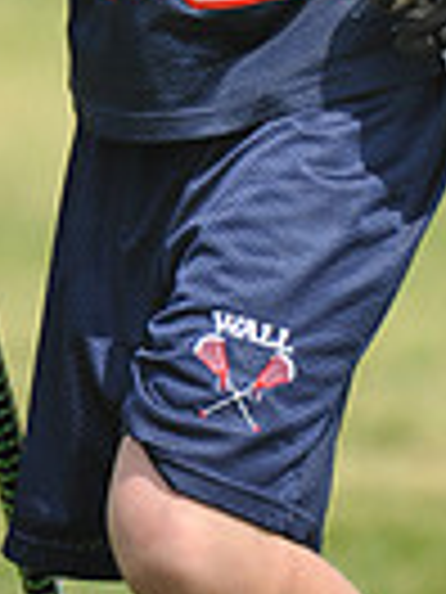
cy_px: -418
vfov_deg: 1.3
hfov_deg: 1.0
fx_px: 25425
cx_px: 212
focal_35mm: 1480
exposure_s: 1/2500
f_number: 4
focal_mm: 350
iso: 640
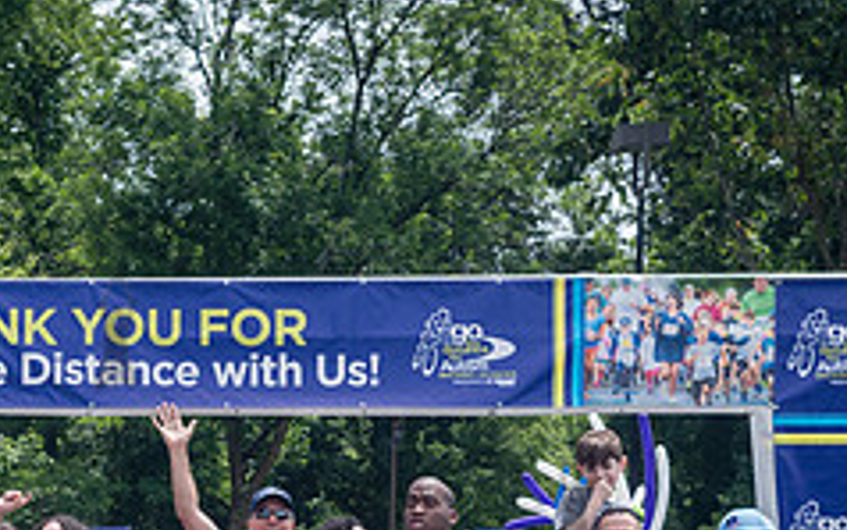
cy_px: 702
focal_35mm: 98
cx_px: 100
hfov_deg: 20.8
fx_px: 2263
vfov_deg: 12.9
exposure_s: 1/640
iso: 200
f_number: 5.6
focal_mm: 35
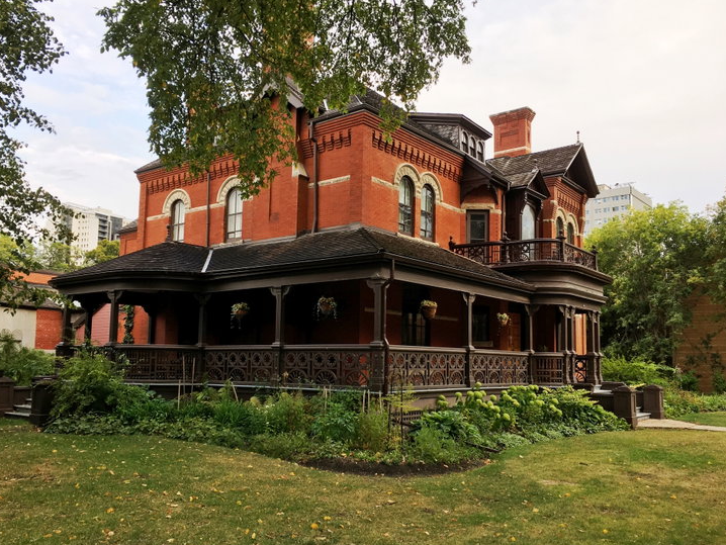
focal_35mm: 31
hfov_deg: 58.3
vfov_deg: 45.4
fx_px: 650
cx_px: 344
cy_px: 288
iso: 25
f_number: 2.2
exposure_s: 1/267
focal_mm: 4.15
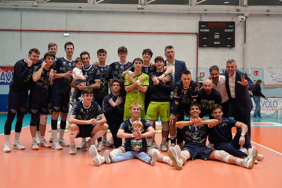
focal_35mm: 42
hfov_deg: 46.4
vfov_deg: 31.9
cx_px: 141
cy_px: 94
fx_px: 329
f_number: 4
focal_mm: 42
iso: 1250
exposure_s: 1/160
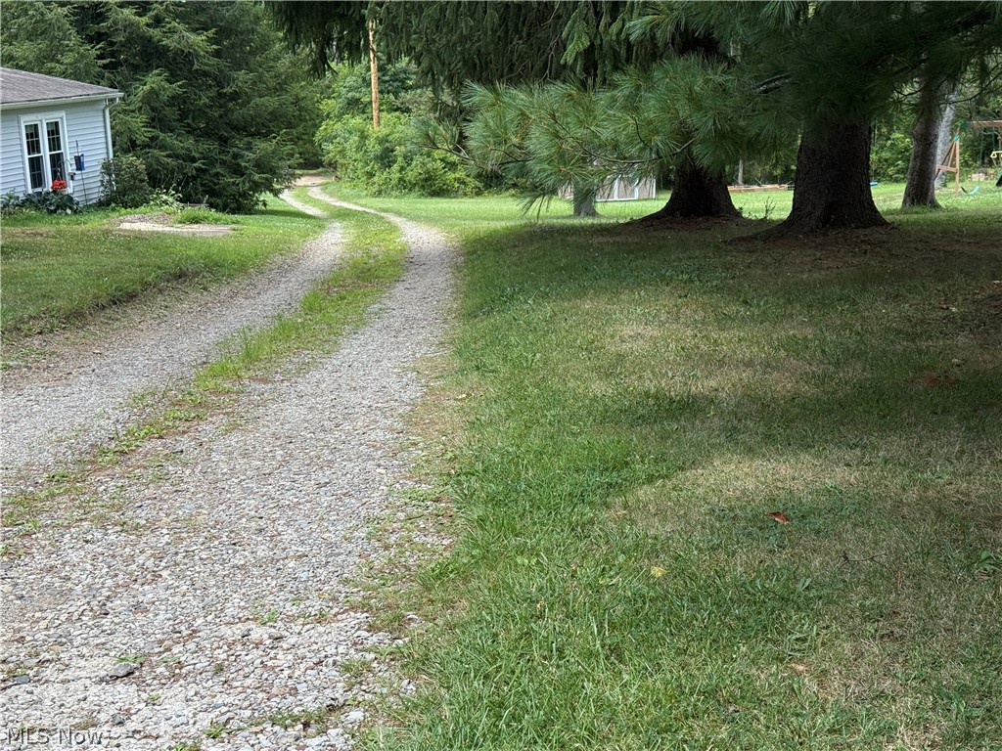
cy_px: 376
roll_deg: +0.7
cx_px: 501
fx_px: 1389
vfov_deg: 30.3
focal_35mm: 48
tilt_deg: -14.4
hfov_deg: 39.7
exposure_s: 1/1838
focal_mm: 6.76
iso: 64
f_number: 1.78
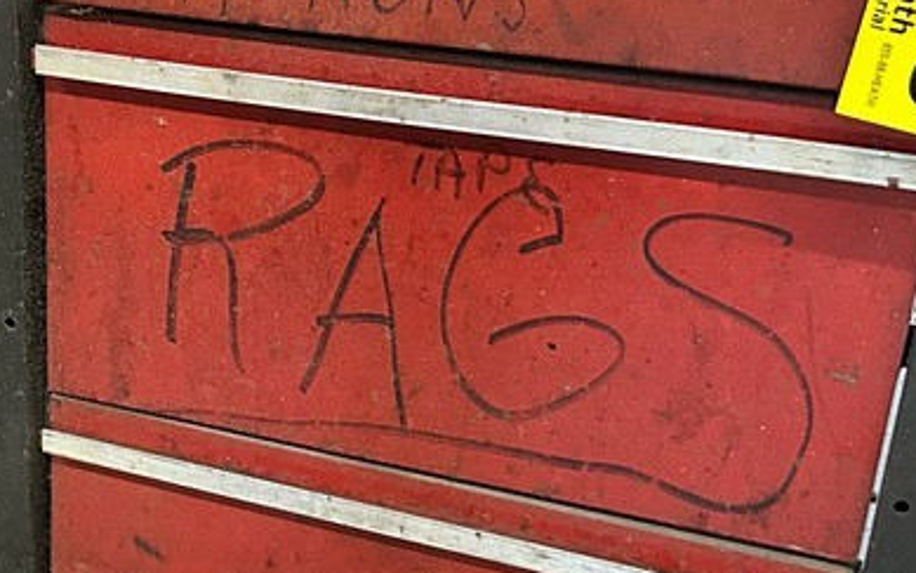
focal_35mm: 67
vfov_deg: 19.2
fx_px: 1672
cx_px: 174
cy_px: 457
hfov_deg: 29.9
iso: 1000
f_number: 1.78
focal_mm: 6.86
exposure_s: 1/58
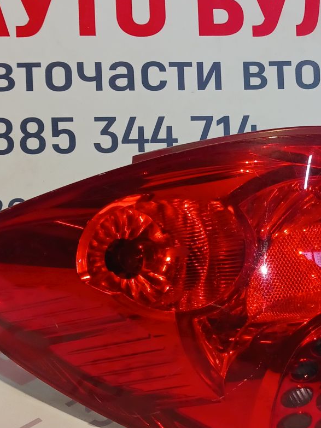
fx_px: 853
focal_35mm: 69
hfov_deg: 20.8
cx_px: 294
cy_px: 253
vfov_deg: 28.1
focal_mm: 4
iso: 160
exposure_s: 1/50
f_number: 1.8
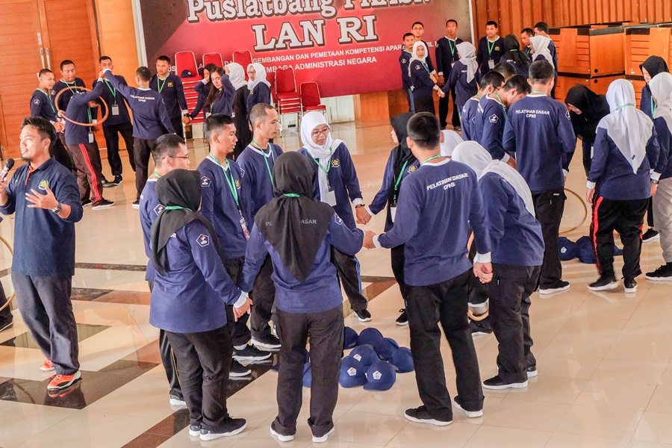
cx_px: 336
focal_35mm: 56
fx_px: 1045
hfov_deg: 35.6
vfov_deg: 24.2
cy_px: 224
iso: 3200
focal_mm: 37.1
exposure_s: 1/30
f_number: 5.6
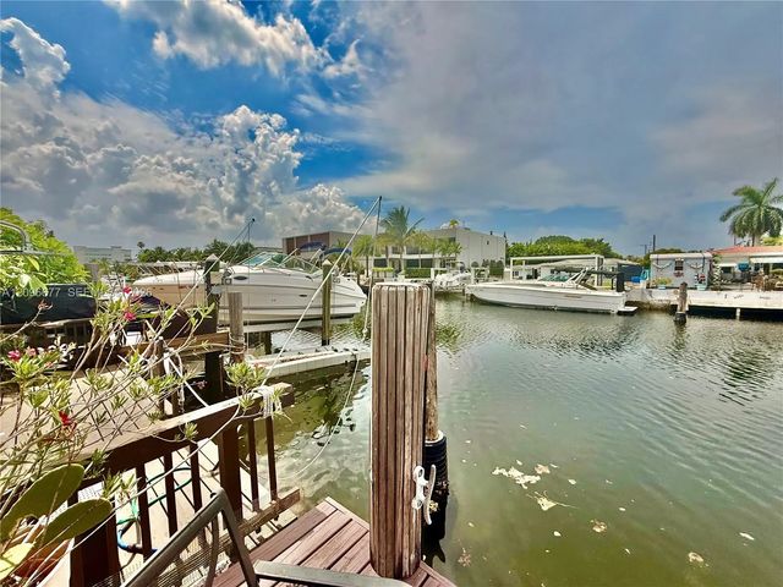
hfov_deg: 102.1
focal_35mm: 14
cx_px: 392
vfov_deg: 85.7
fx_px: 317
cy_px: 294
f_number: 2.2
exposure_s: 1/2841
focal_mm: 2.22
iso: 50
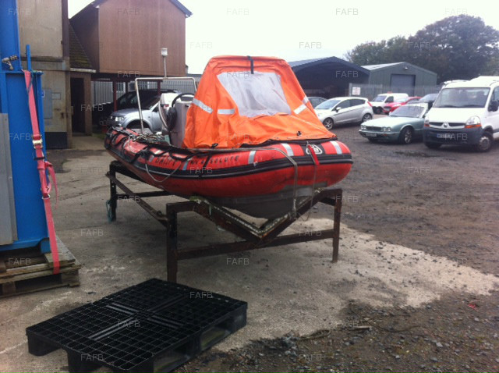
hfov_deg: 52.7
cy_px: 186
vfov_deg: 40.6
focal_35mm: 35
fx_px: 504
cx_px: 250
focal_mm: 3.85
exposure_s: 1/125
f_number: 2.8
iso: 80
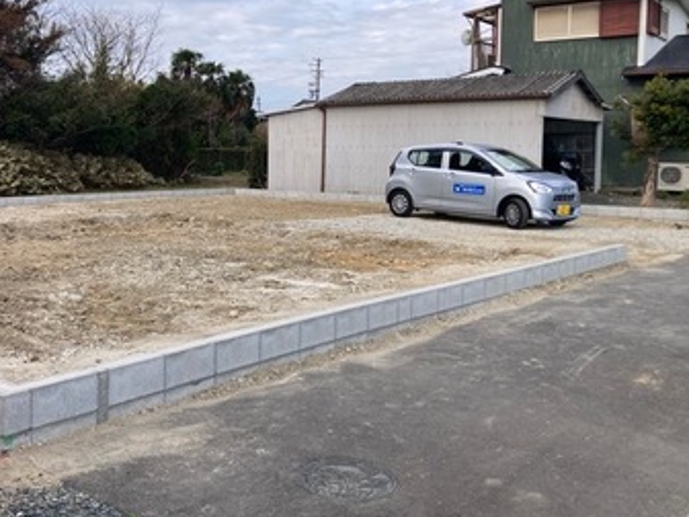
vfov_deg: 35.9
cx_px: 221
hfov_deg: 46.0
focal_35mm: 40
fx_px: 796
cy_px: 215
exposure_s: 1/1279
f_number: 1.8
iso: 20
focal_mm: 3.99
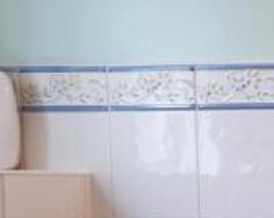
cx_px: 466
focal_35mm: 55
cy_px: 202
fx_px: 445
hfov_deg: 23.0
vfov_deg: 26.5
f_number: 2.2
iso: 320
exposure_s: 1/100
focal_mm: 2.35
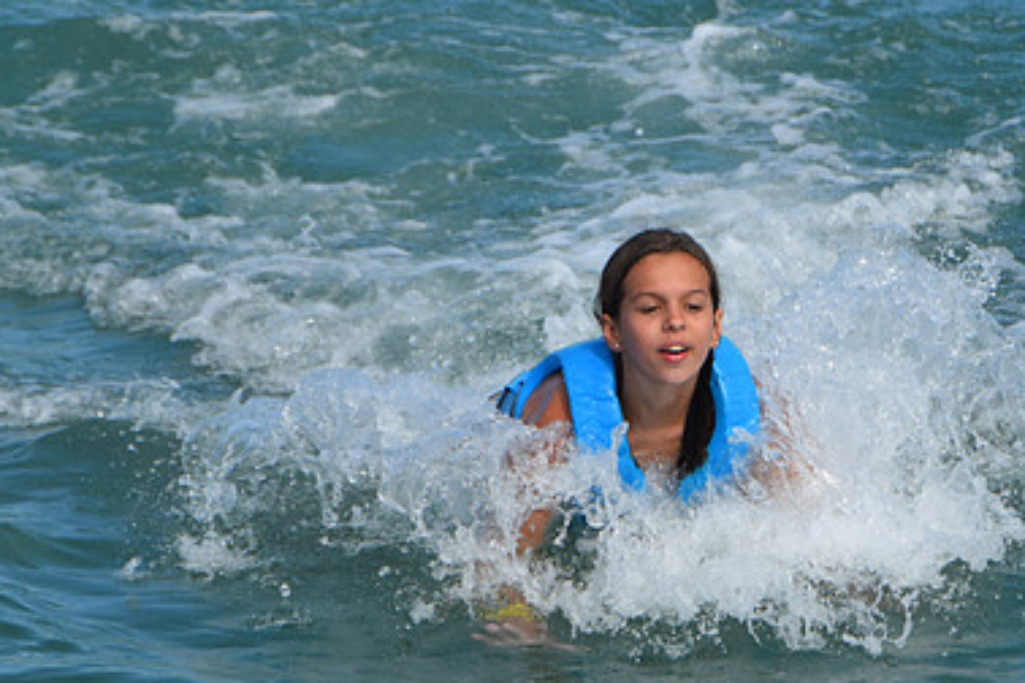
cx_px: 626
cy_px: 213
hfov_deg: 5.3
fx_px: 11132
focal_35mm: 391
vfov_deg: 3.5
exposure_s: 1/1000
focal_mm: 170
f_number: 8
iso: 250
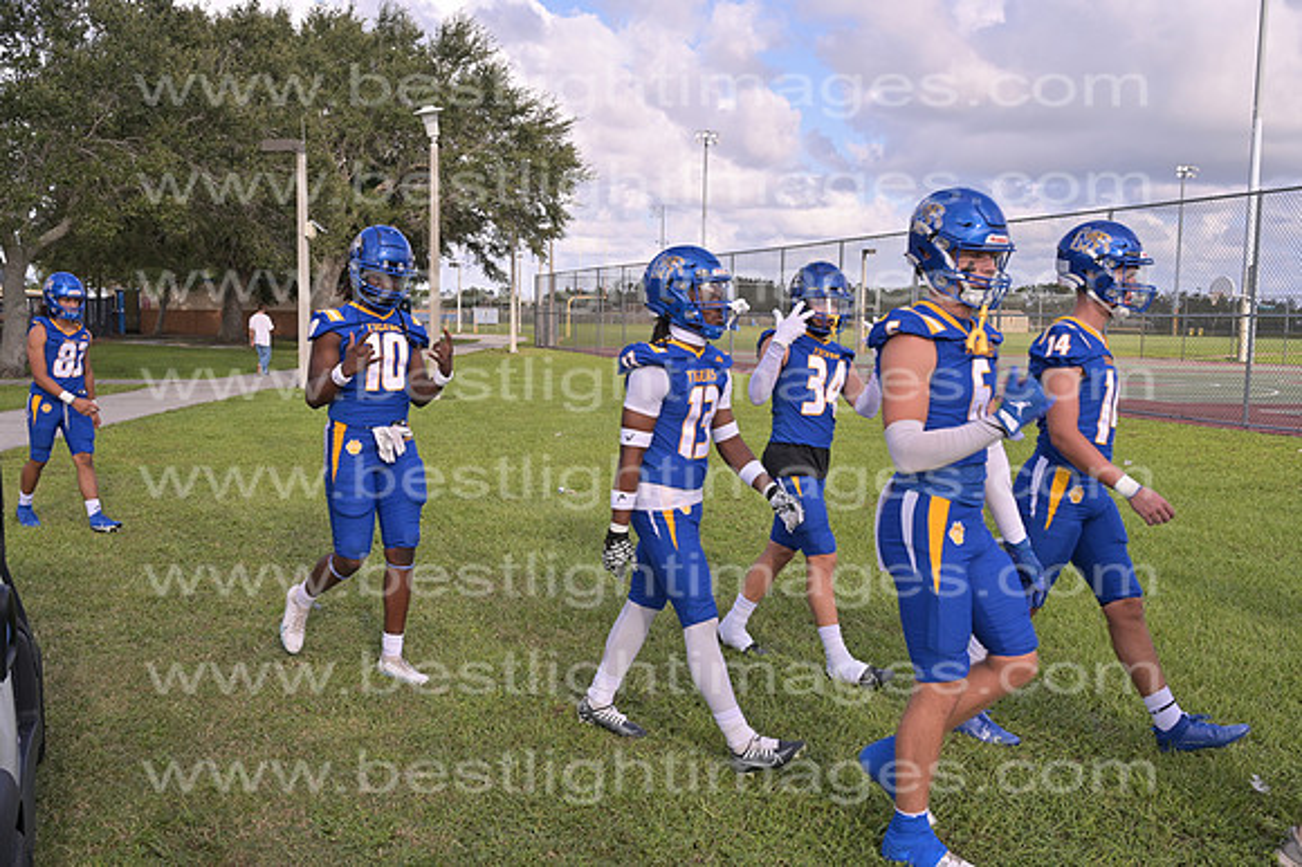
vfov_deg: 38.8
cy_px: 434
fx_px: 1229
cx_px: 651
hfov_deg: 55.8
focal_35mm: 34
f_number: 8
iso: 125
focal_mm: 34
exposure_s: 1/250
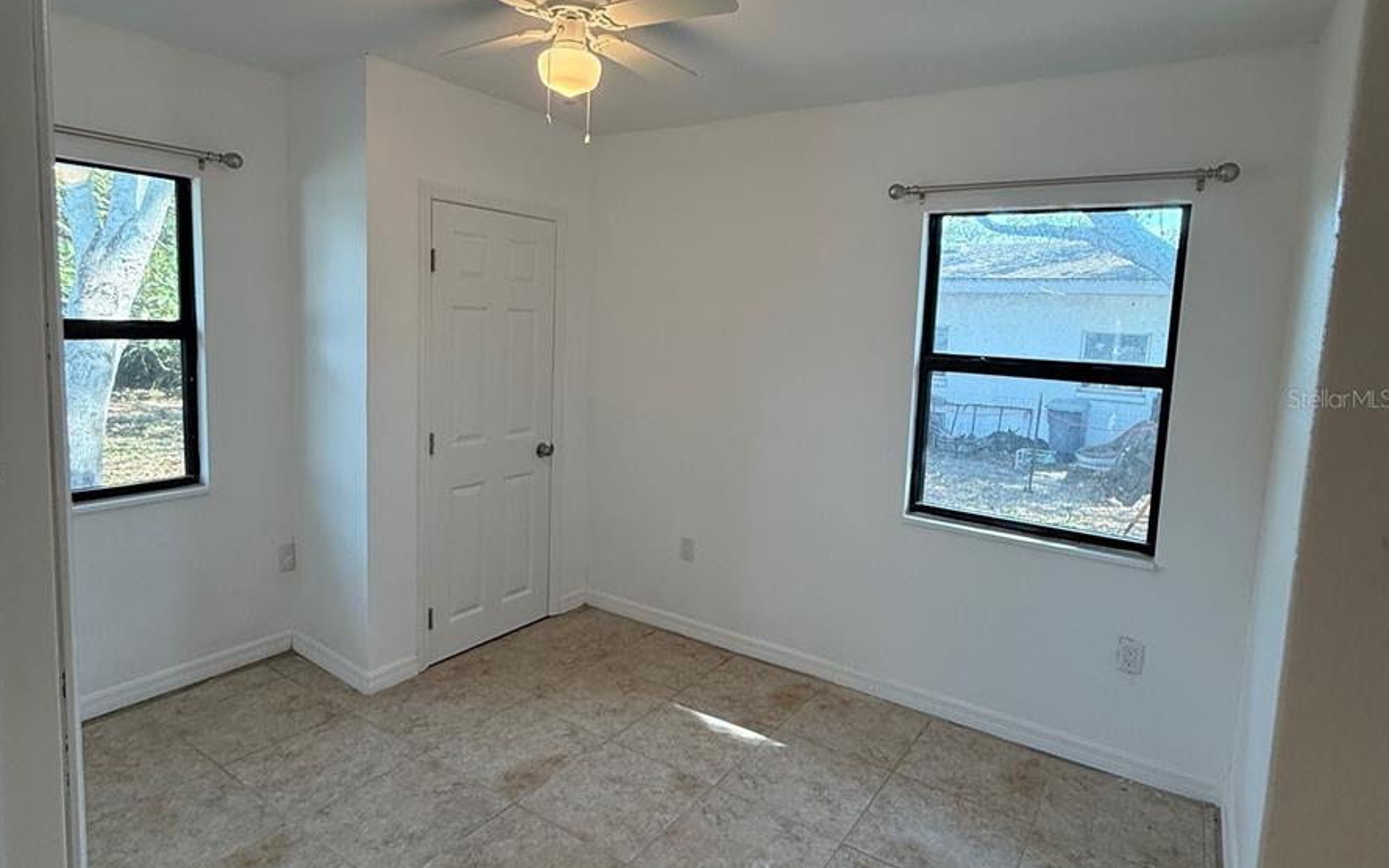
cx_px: 696
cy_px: 398
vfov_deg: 59.6
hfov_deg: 85.1
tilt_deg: -6.3
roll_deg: -1.9
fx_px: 757
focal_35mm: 20
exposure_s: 1/120
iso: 160
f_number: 2.2
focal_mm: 2.22
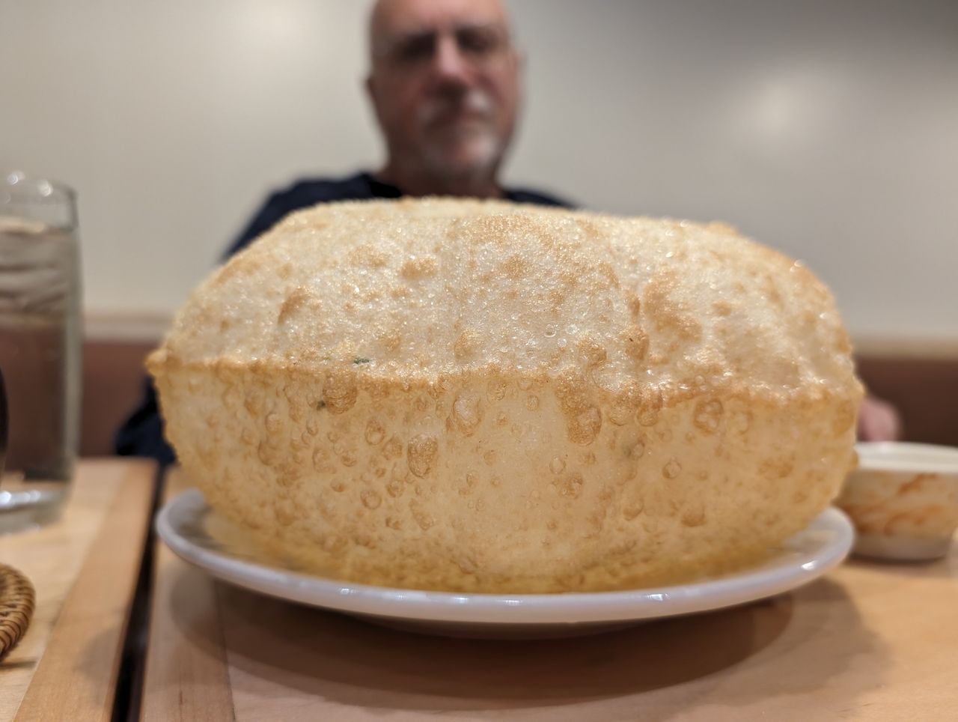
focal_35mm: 24
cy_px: 361
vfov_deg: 56.9
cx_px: 479
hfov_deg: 71.5
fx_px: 665
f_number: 1.68
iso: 221
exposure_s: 1/60
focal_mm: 6.9
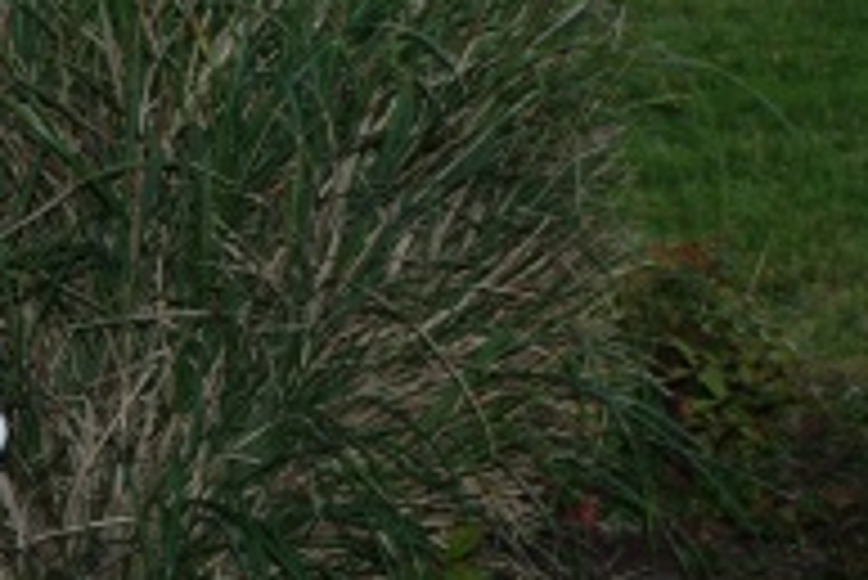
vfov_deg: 8.6
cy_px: 656
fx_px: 3836
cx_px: -256
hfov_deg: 12.5
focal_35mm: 159
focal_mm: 32
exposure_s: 1/60
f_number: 4.2
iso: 200
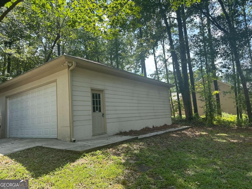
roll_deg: +3.8
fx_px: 175
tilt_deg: +8.4
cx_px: 126
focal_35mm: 24
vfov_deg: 56.8
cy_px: 94
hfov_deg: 71.6
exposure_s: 1/1083
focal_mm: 6.86
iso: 80
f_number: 1.78
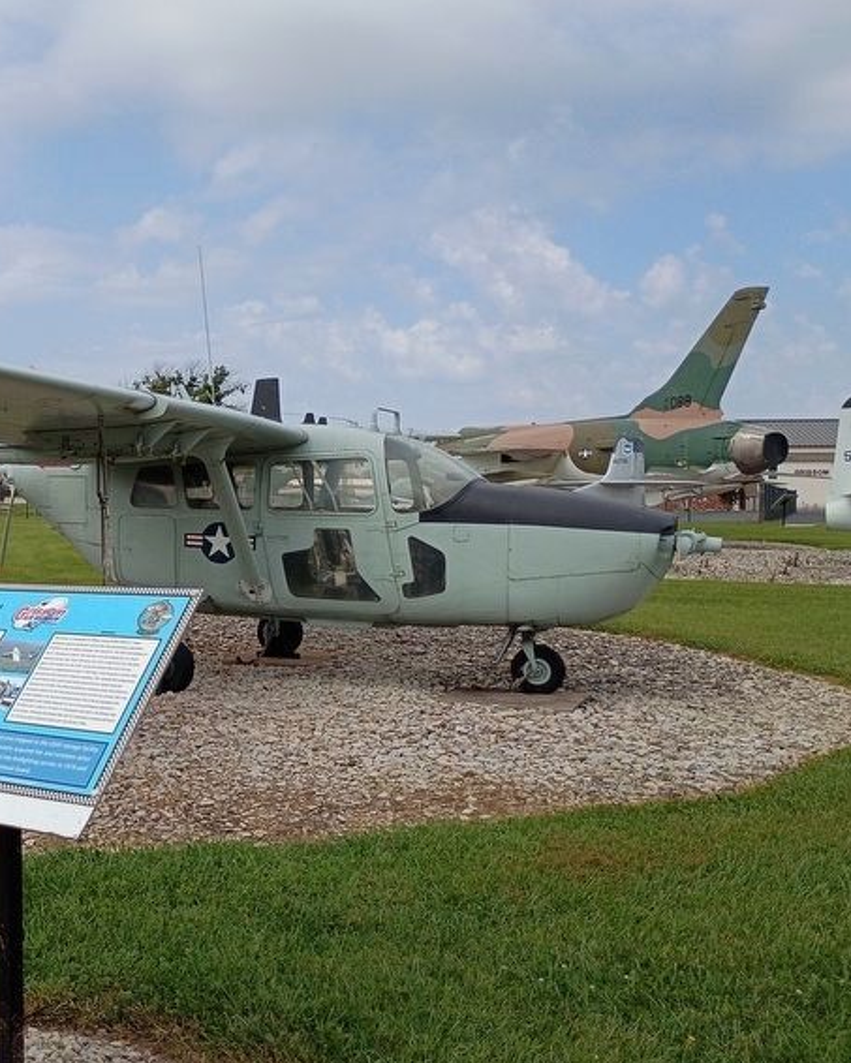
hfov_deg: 35.4
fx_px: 1259
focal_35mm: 40
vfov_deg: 45.8
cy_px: 556
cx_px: 103
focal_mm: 4.27
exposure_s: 1/1307
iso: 102
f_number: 1.8
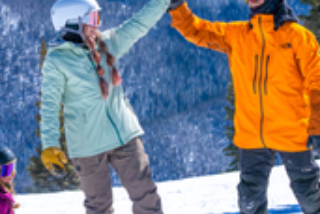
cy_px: 4
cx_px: 200
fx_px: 1742
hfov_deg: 10.5
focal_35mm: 196
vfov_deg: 7.0
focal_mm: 70
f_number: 10
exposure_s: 1/2000
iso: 800
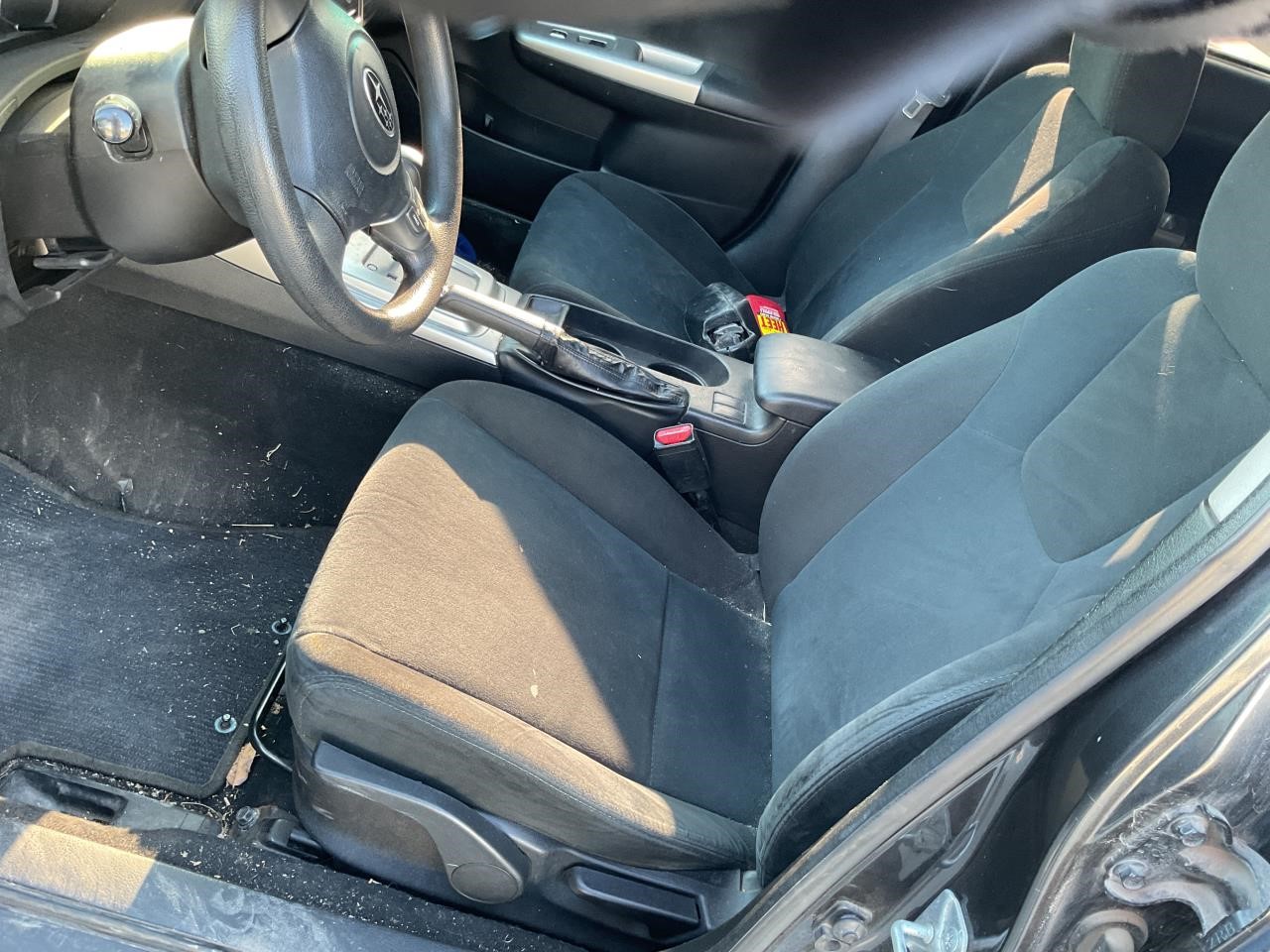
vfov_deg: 48.2
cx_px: 635
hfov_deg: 61.7
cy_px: 476
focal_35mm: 29
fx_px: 1064
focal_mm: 3
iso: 100
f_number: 1.8
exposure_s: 1/60
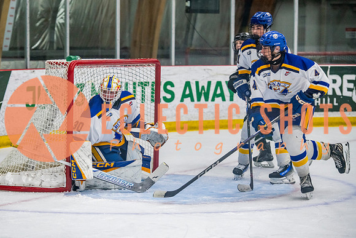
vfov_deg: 9.1
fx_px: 1498
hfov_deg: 13.5
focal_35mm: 151
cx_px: 131
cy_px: 123
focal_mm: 120
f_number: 3.2
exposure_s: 1/640
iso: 2000
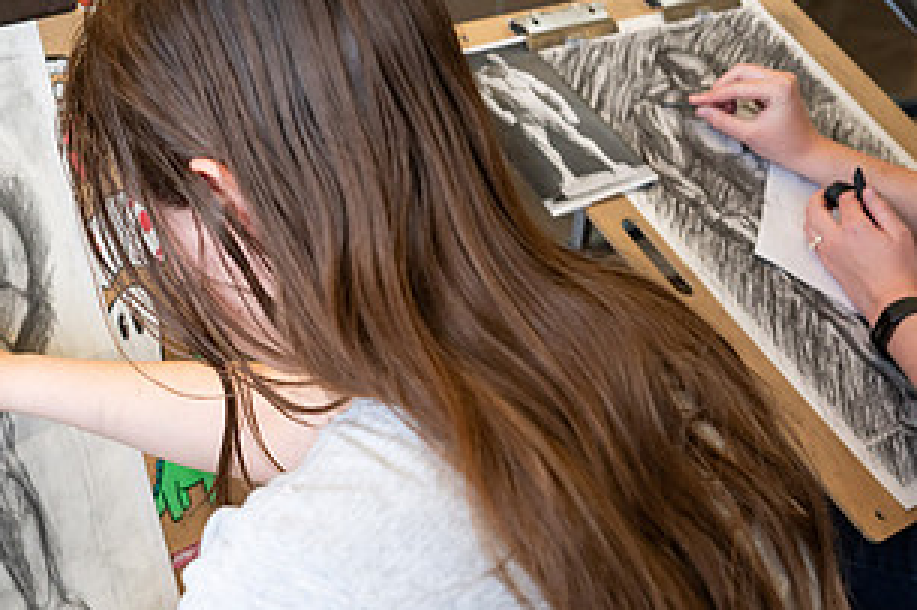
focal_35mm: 57
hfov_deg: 33.0
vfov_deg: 23.7
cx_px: 69
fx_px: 1451
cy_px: 403
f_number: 4
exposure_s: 1/160
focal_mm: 30
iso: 1000
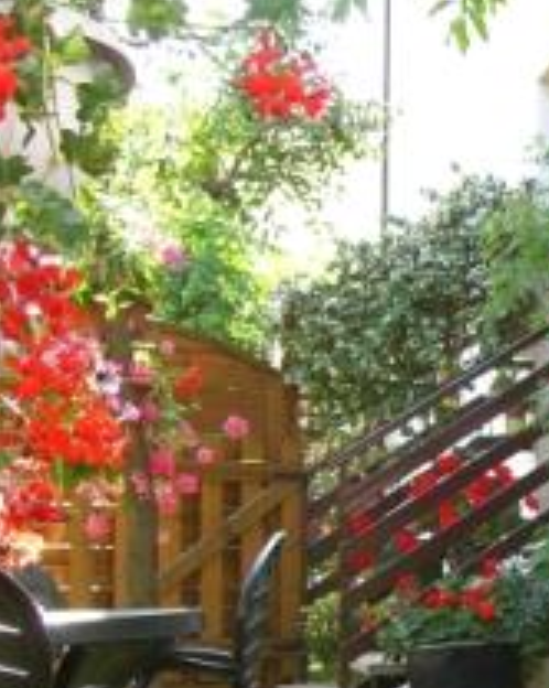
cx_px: 599
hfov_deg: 18.5
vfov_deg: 23.7
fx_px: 1627
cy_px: 499
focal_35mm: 80
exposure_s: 1/80
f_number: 2.7
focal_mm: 6.2
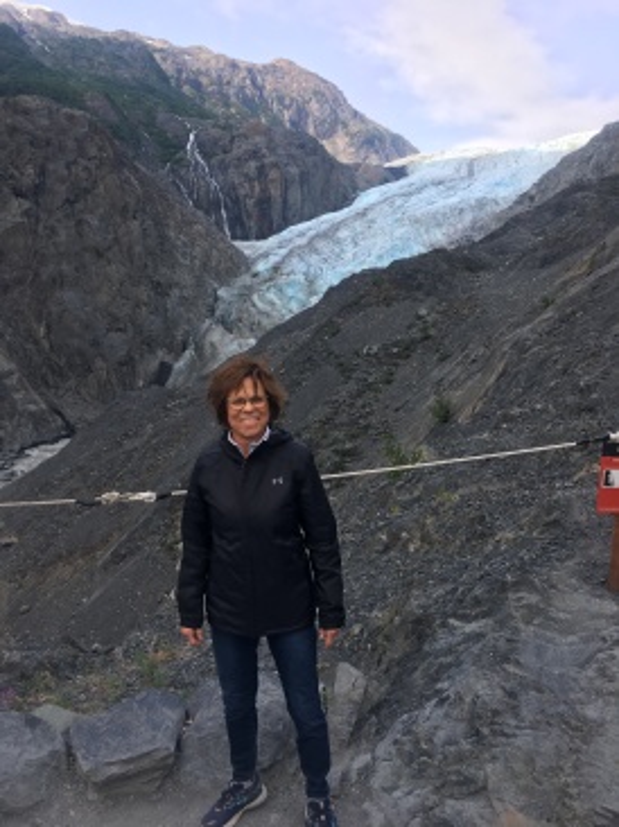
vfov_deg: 61.7
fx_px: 692
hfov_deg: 48.2
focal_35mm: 29
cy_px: 414
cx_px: 310
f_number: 2.2
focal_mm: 4.15
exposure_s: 1/538
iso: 25
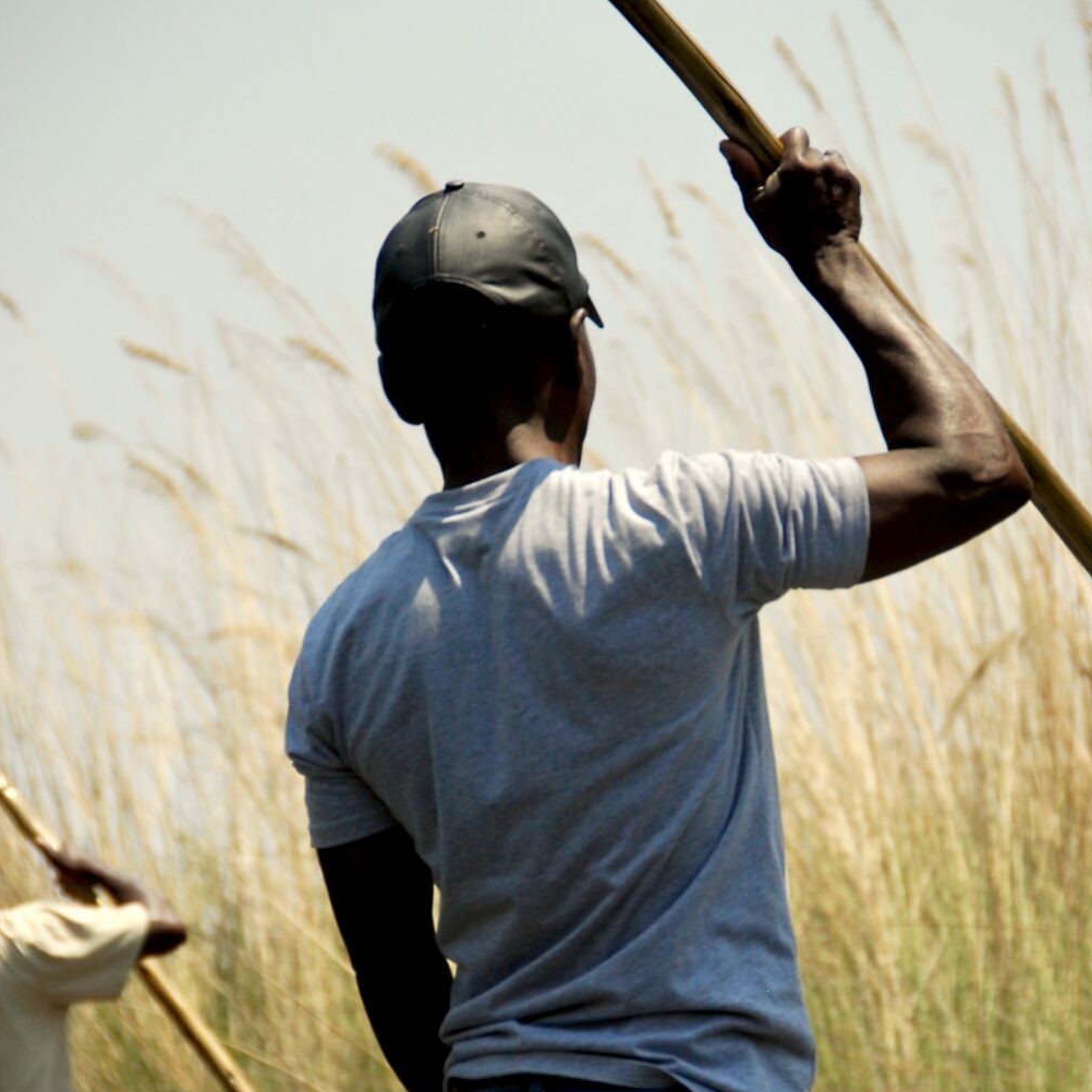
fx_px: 9779
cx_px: 617
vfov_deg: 6.4
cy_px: 628
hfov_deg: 6.4
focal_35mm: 274
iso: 250
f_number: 7.1
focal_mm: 112
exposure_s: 1/350
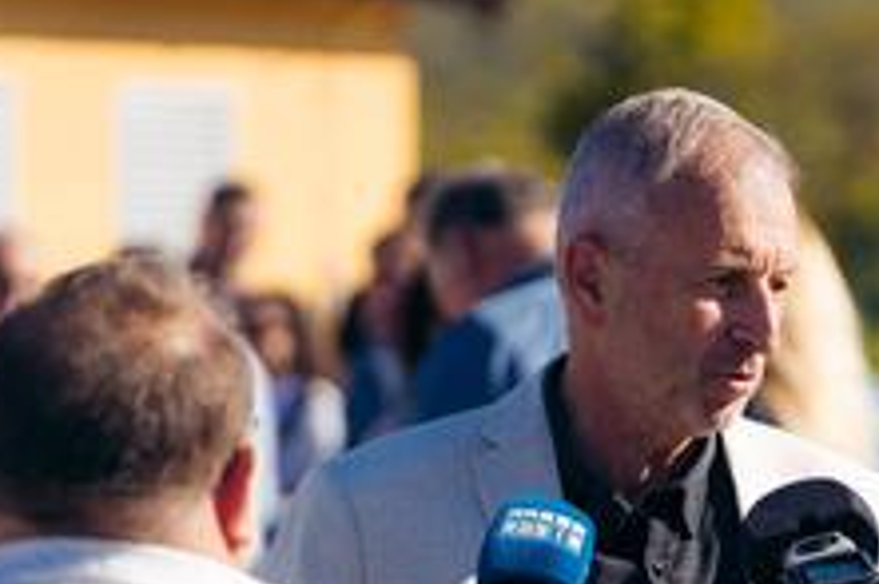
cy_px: 588
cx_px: 676
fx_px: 5124
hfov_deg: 9.8
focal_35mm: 210
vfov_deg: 6.5
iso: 100
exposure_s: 1/2500
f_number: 2.8
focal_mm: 103
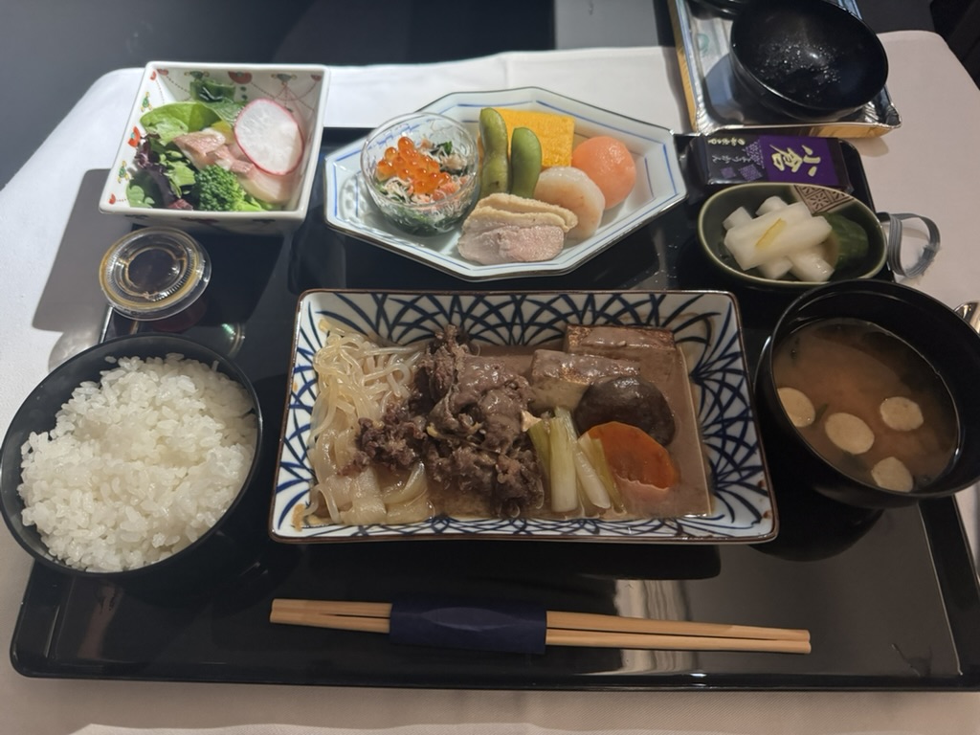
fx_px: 679
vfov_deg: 56.8
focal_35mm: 24
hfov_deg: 71.6
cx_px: 490
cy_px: 368
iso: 800
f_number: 1.78
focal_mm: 6.76
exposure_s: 1/42
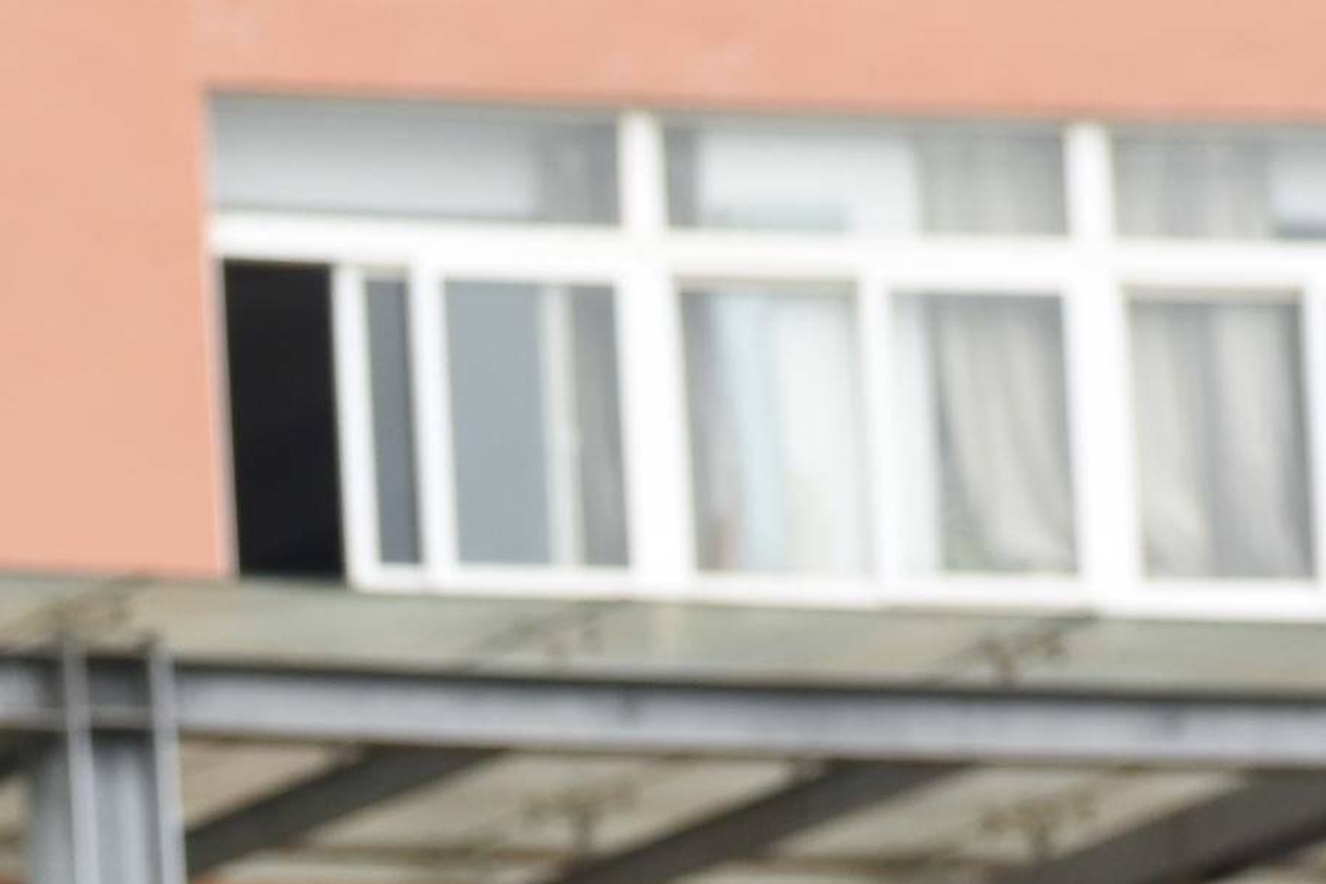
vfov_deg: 4.8
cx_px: -1158
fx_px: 10535
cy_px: 1521
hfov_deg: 7.0
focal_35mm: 286
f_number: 9.5
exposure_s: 1/350
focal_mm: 70
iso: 560
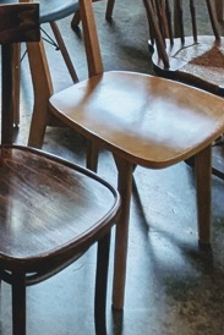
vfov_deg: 20.9
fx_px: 792
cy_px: -144
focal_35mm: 85
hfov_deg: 15.1
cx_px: -89
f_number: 2.2
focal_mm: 1.85
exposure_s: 1/27.4
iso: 54
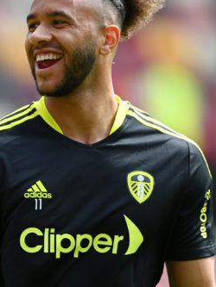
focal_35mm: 1183
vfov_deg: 1.7
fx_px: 9836
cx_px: -61
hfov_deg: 1.3
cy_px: 237
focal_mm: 400
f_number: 2.8
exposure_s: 1/2500
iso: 400
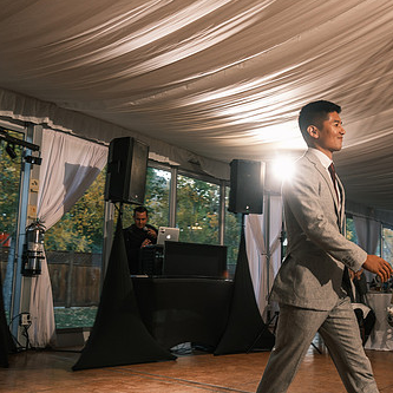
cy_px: 214
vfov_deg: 41.8
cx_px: 256
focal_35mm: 40
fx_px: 514
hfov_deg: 41.4
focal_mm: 18
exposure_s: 1/250
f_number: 2.8
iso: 400
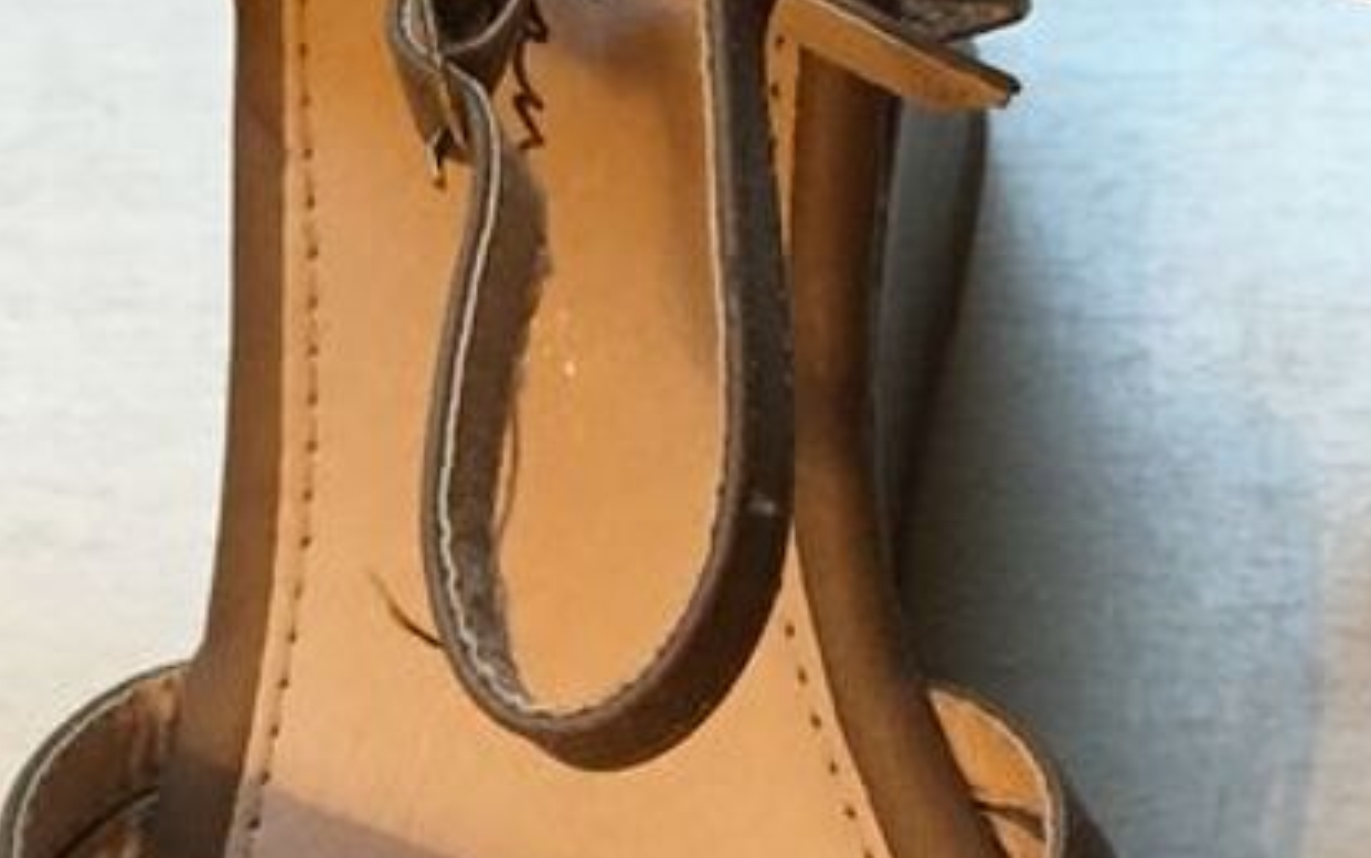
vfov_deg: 13.2
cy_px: 555
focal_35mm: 99
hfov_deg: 20.6
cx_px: 1179
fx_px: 3700
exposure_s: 1/33
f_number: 2.2
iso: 250
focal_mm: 4.15
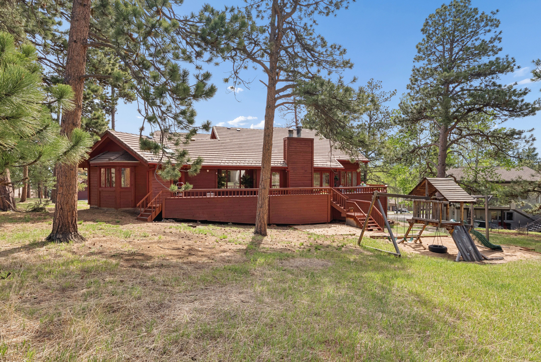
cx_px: 270
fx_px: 271
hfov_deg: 90.0
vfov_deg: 67.5
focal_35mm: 18
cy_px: 181
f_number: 9
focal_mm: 18
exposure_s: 1/160
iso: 160
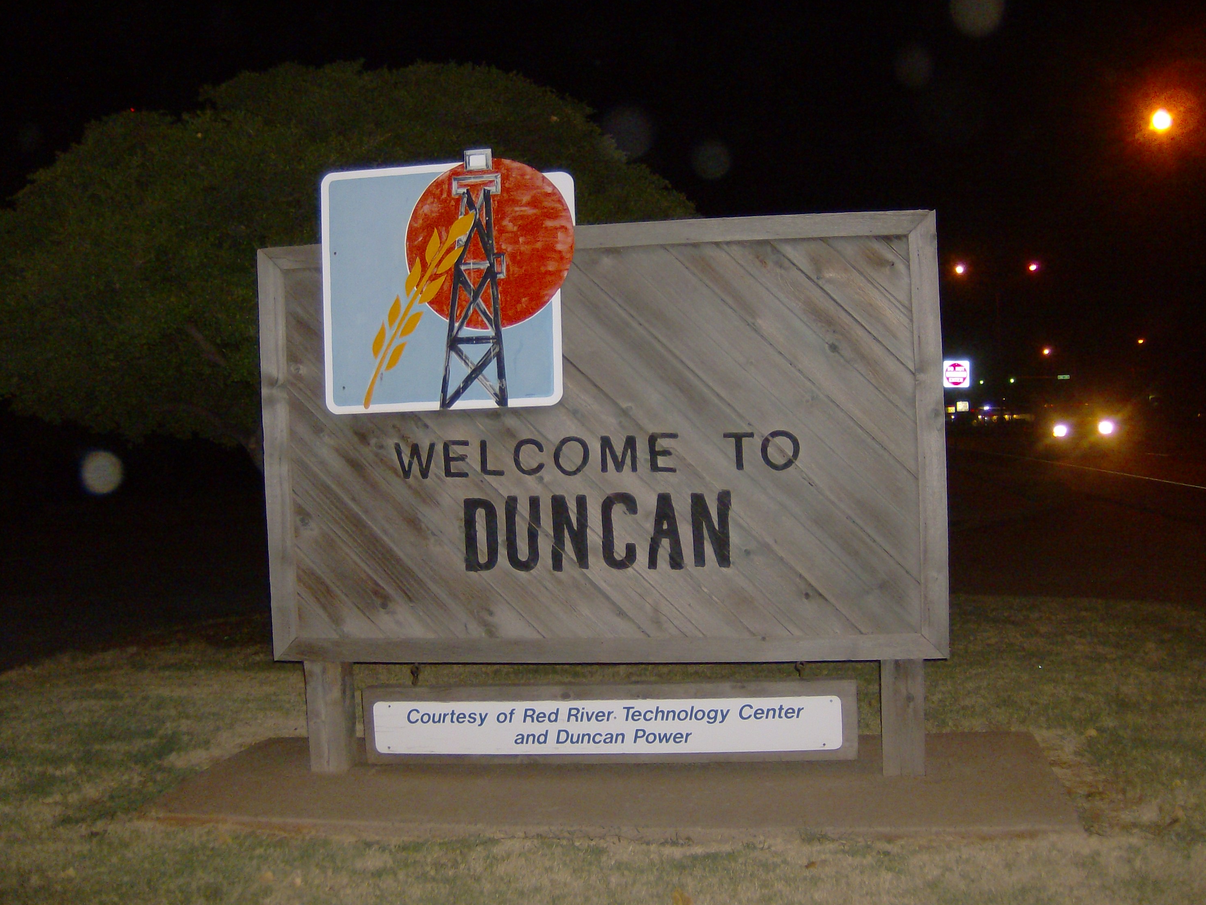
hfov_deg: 50.1
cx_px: 609
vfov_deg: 38.7
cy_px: 452
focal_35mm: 37
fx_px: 1289
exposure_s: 1/60
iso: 200
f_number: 2.8
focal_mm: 6
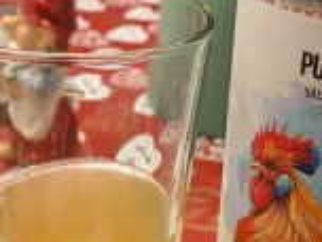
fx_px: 586
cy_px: 98
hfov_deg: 30.5
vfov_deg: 23.3
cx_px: 216
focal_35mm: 63
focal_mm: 4.53
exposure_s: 1/33.3
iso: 31
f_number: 1.7
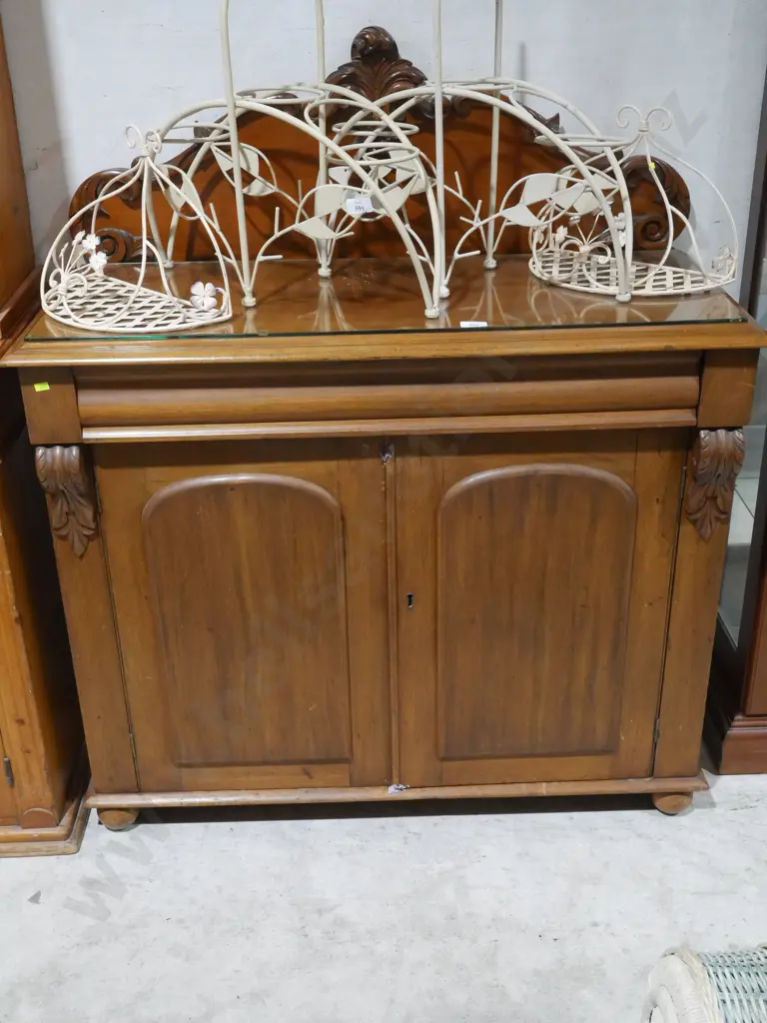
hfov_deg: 36.0
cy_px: 512
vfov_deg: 46.8
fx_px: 1182
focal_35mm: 40
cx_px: 384
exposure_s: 1/60
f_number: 9
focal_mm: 20
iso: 3200
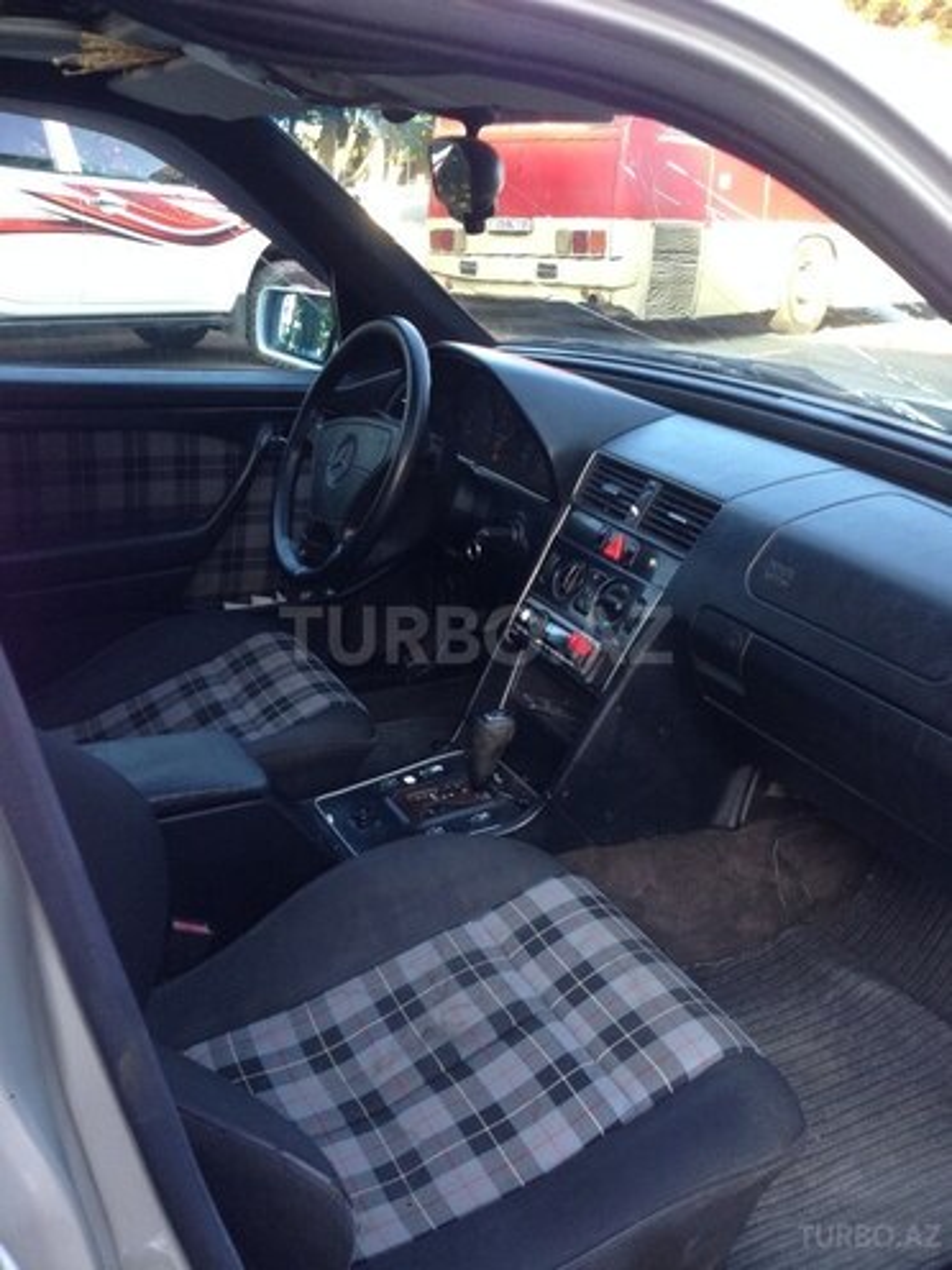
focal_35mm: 33
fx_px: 1210
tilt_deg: -18.8
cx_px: 476
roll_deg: -2.6
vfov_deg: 55.4
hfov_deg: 42.9
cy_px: 635
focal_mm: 4.12
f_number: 2.4
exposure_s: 1/120
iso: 80
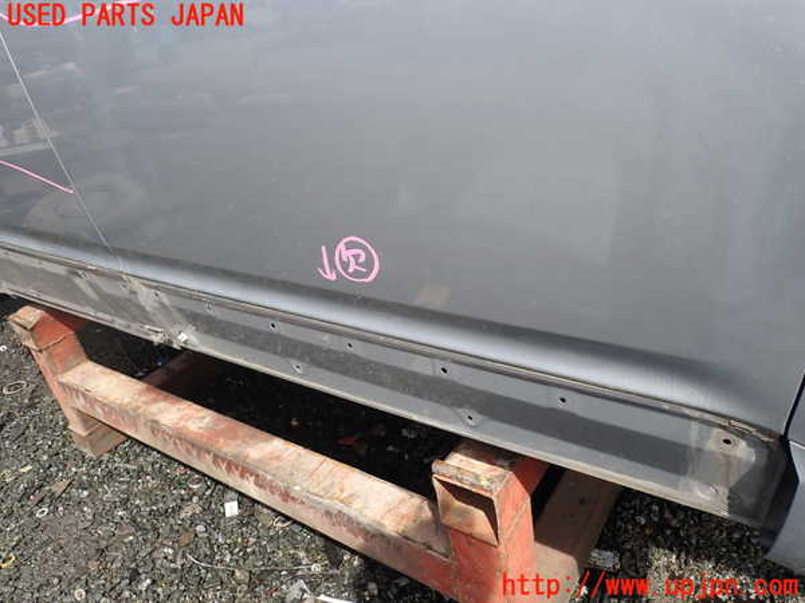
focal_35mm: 25
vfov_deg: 54.9
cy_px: 302
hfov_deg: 69.4
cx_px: 402
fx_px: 581
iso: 100
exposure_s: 1/640
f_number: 2.8
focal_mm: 4.5
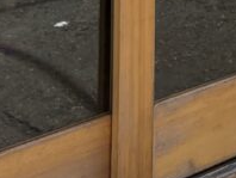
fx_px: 1147
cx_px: 472
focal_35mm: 168
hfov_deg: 10.7
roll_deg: -1.3
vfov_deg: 7.7
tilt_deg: -3.1
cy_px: -351
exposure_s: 1/764
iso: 50
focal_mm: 5.96
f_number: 1.6
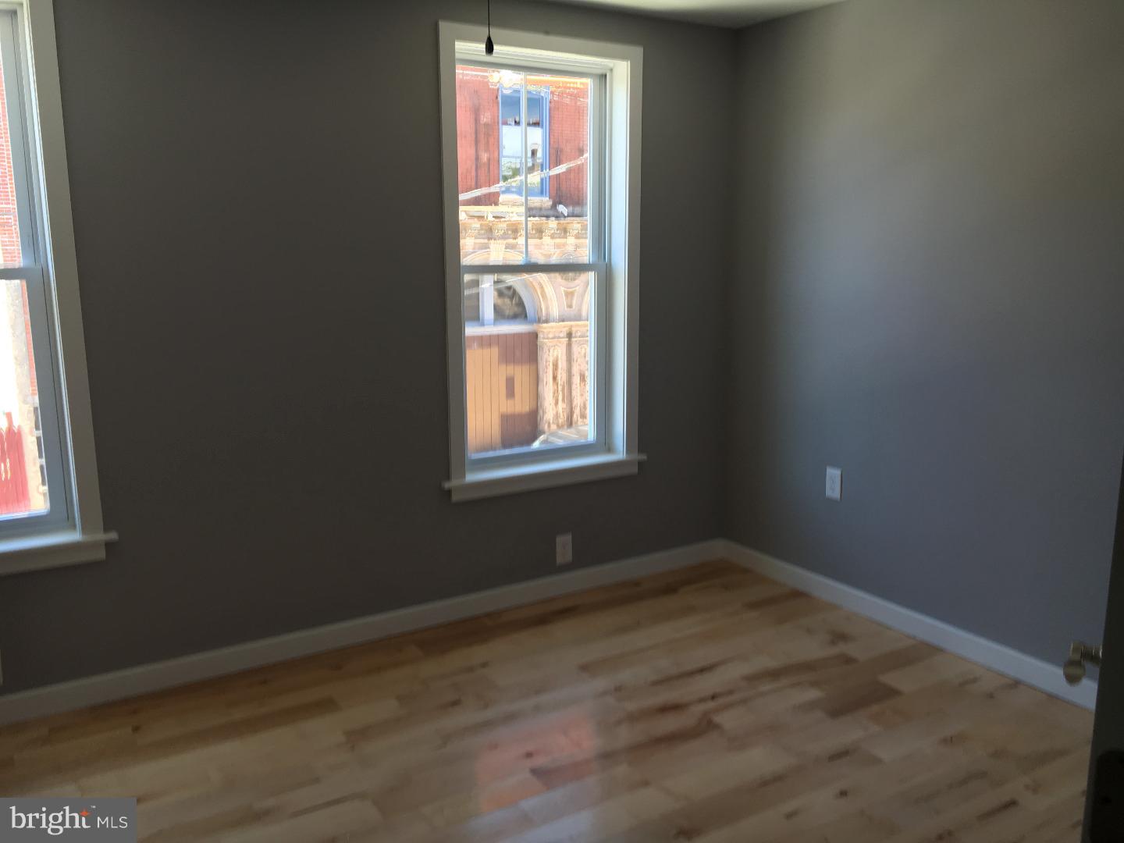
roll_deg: +0.3
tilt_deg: -9.6
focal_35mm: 29
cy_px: 422
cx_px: 562
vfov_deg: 48.2
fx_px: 942
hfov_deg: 61.7
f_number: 2.2
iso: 25
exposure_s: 1/40
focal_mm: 4.15
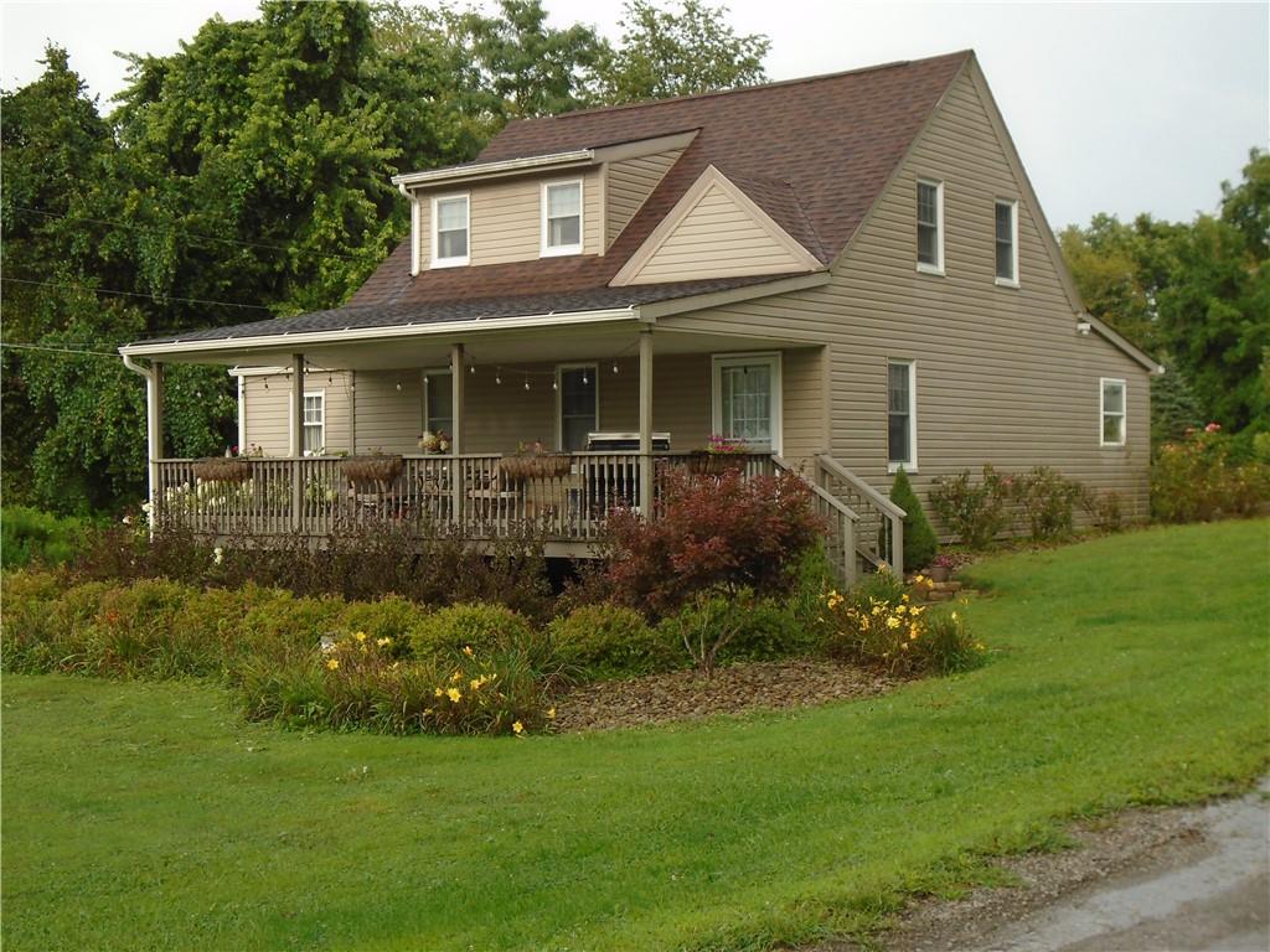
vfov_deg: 29.7
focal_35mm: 49
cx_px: 635
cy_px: 476
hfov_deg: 38.9
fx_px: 1798
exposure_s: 1/160
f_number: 4.5
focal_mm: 8.7
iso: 100
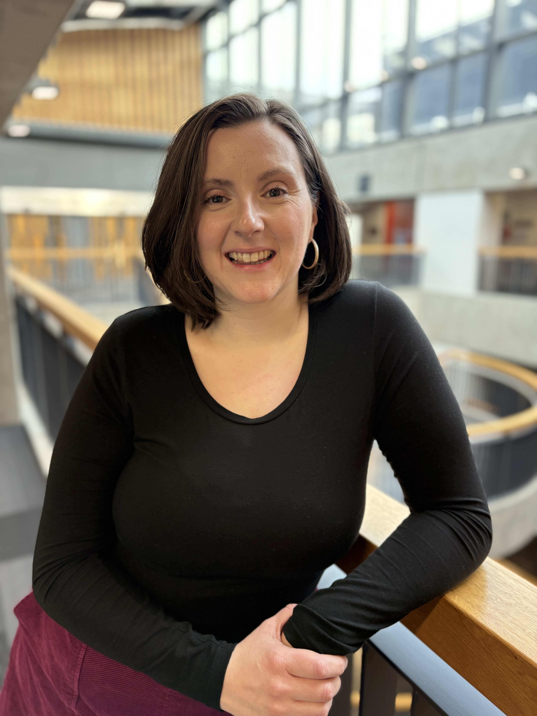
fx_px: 538
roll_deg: +0.3
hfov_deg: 53.1
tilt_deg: -12.2
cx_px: 268
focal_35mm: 26
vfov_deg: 67.3
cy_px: 358
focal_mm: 5.96
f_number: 1.6
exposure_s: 1/70
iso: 125
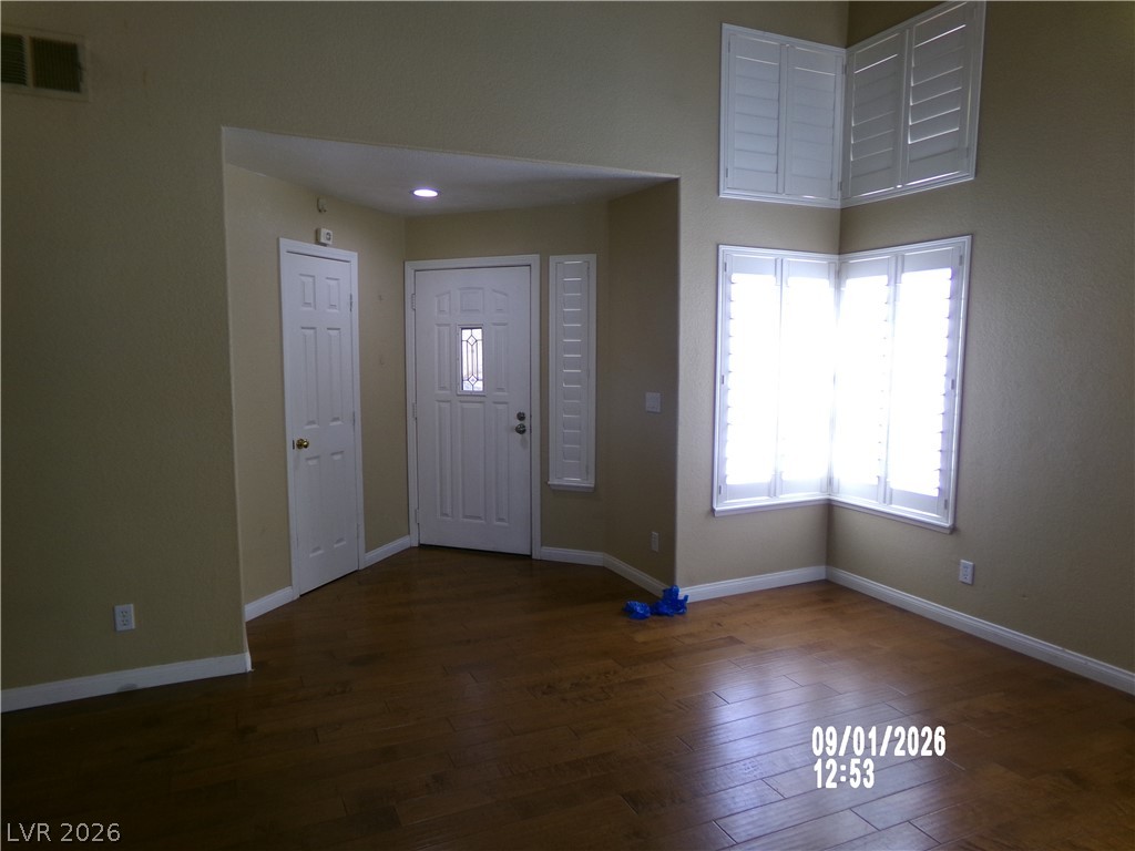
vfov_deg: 56.8
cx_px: 568
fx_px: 787
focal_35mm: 24
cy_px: 426
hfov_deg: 71.6
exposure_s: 1/34
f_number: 3.7
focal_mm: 4.3
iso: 147
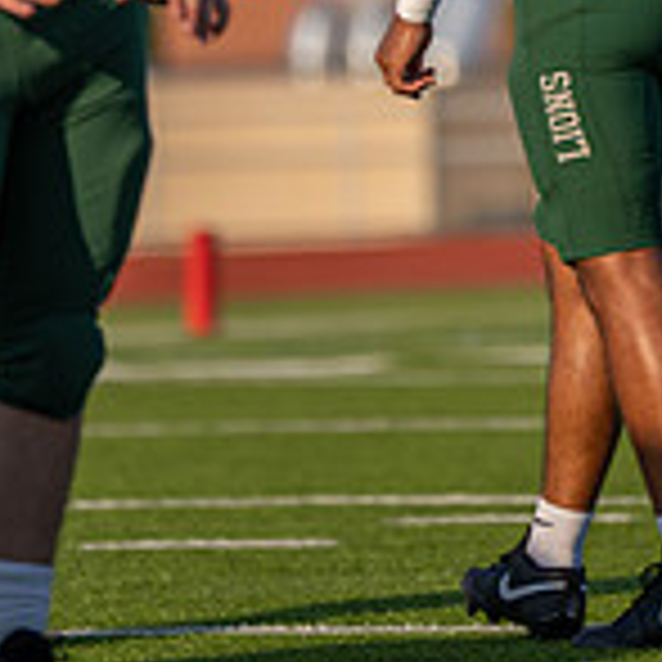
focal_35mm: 521
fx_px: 11273
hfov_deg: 3.4
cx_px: 653
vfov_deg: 3.4
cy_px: -126
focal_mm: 200
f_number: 2.8
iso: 100
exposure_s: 1/2000
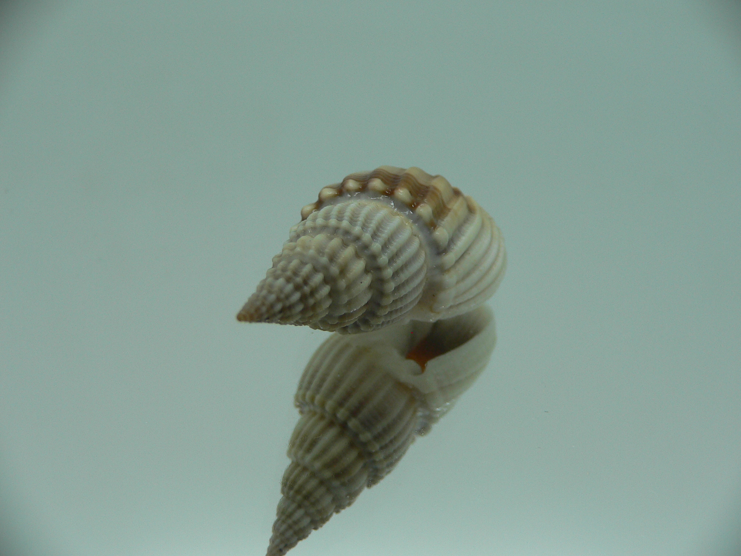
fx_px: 749
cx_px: 370
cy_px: 278
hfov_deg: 52.6
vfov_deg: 40.7
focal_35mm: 35
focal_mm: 4.6
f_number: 2.8
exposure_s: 1/60
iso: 80
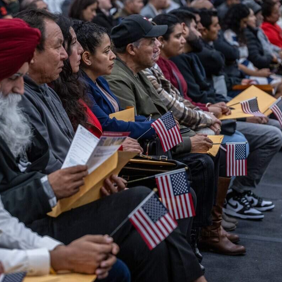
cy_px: 140
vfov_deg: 14.3
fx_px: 1124
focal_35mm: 122
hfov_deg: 14.3
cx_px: 108
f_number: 4
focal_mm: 95
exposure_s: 1/250
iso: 1600
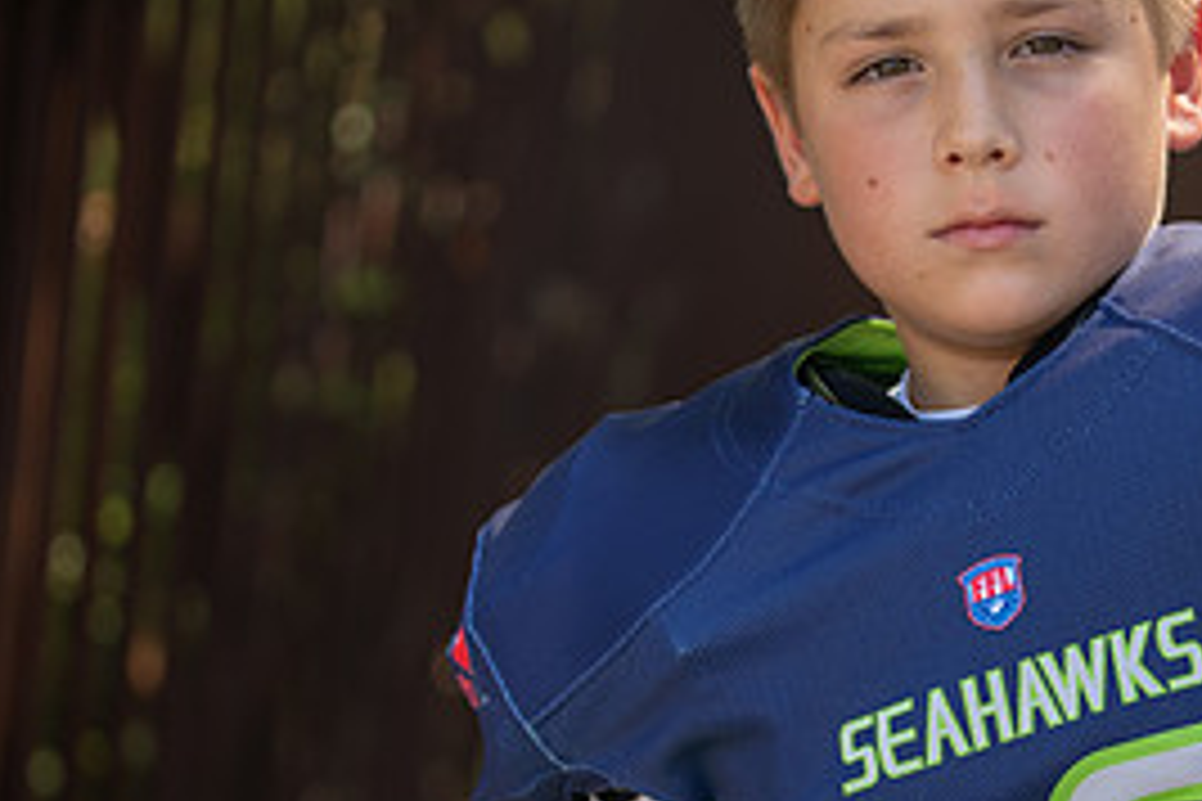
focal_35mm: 152
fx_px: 5075
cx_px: 977
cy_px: 434
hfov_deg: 13.4
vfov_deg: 9.0
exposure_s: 1/320
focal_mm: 70
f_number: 2.8
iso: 100
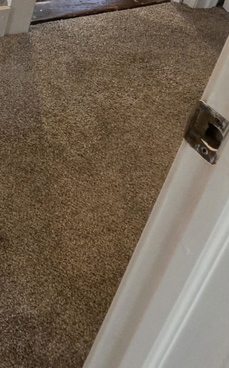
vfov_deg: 29.4
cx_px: -215
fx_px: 540
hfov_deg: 17.7
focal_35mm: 54
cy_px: -124
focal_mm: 2.2
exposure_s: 1/60
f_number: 1.9
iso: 400
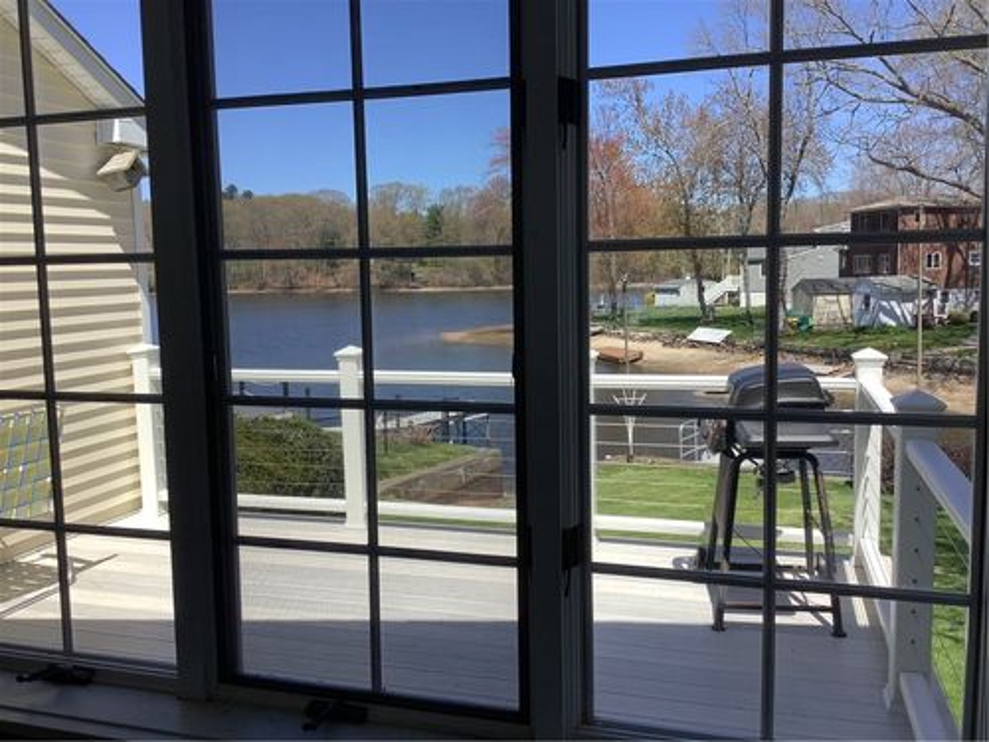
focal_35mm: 31
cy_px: 371
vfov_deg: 45.4
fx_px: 886
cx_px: 494
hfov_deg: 58.4
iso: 25
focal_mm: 3.3
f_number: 2.4
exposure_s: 1/947
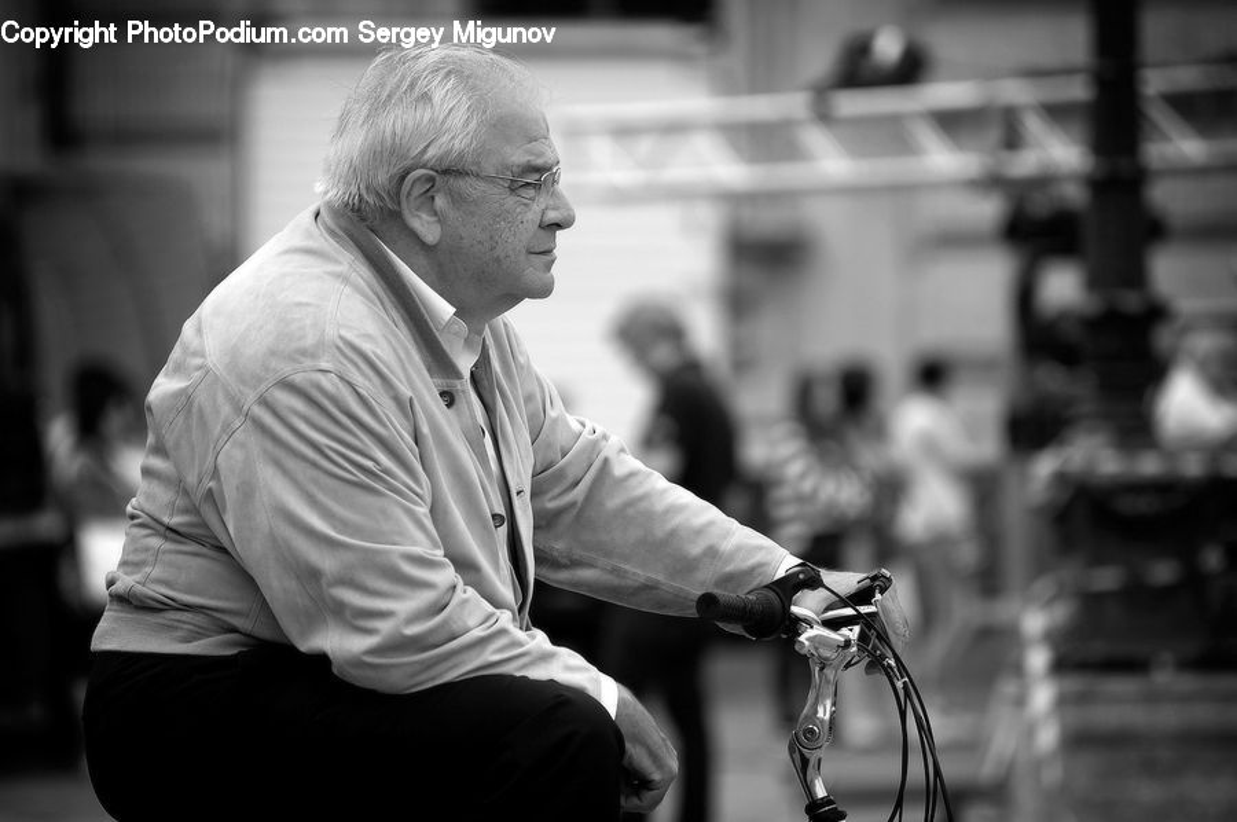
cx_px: 618
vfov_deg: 5.5
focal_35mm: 250
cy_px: 411
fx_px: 8581
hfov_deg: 8.2
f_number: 5.6
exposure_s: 1/250
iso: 220
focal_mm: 250
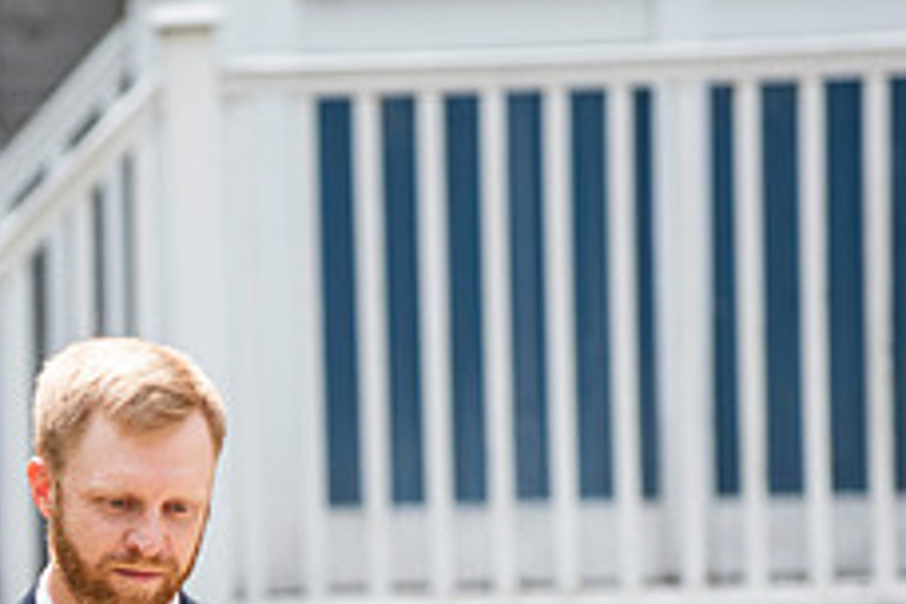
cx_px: 115
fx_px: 12809
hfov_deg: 4.0
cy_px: 697
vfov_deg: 2.7
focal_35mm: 509
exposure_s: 1/2000
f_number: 3.5
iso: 640
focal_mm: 200
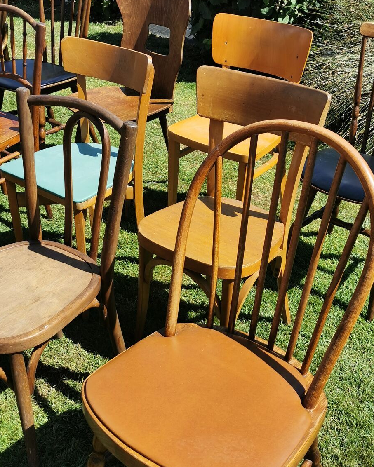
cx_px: 193
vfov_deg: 44.8
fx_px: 567
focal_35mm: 41
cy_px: 248
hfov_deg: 36.5
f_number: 1.8
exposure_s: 1/2445
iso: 50
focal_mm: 5.58
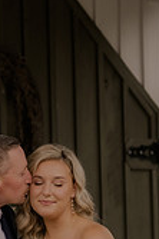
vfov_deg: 10.1
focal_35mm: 202
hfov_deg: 6.8
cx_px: 1
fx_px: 1341
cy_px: 272
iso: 1000
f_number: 1.8
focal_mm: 50
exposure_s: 1/4000
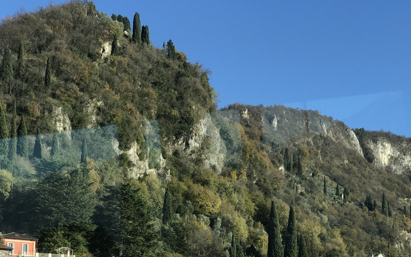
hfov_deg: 22.1
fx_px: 1053
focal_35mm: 94
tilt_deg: +9.2
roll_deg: -1.2
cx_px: 232
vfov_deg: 13.8
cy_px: 238
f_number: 2.8
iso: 20
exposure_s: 1/364
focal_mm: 6.6
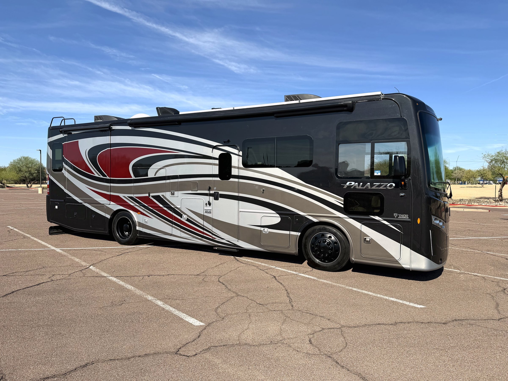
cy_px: 190
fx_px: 352
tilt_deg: -1.7
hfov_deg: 71.6
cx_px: 254
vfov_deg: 56.8
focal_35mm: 24
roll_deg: -0.6
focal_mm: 6.76
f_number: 1.78
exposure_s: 1/5319
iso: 80
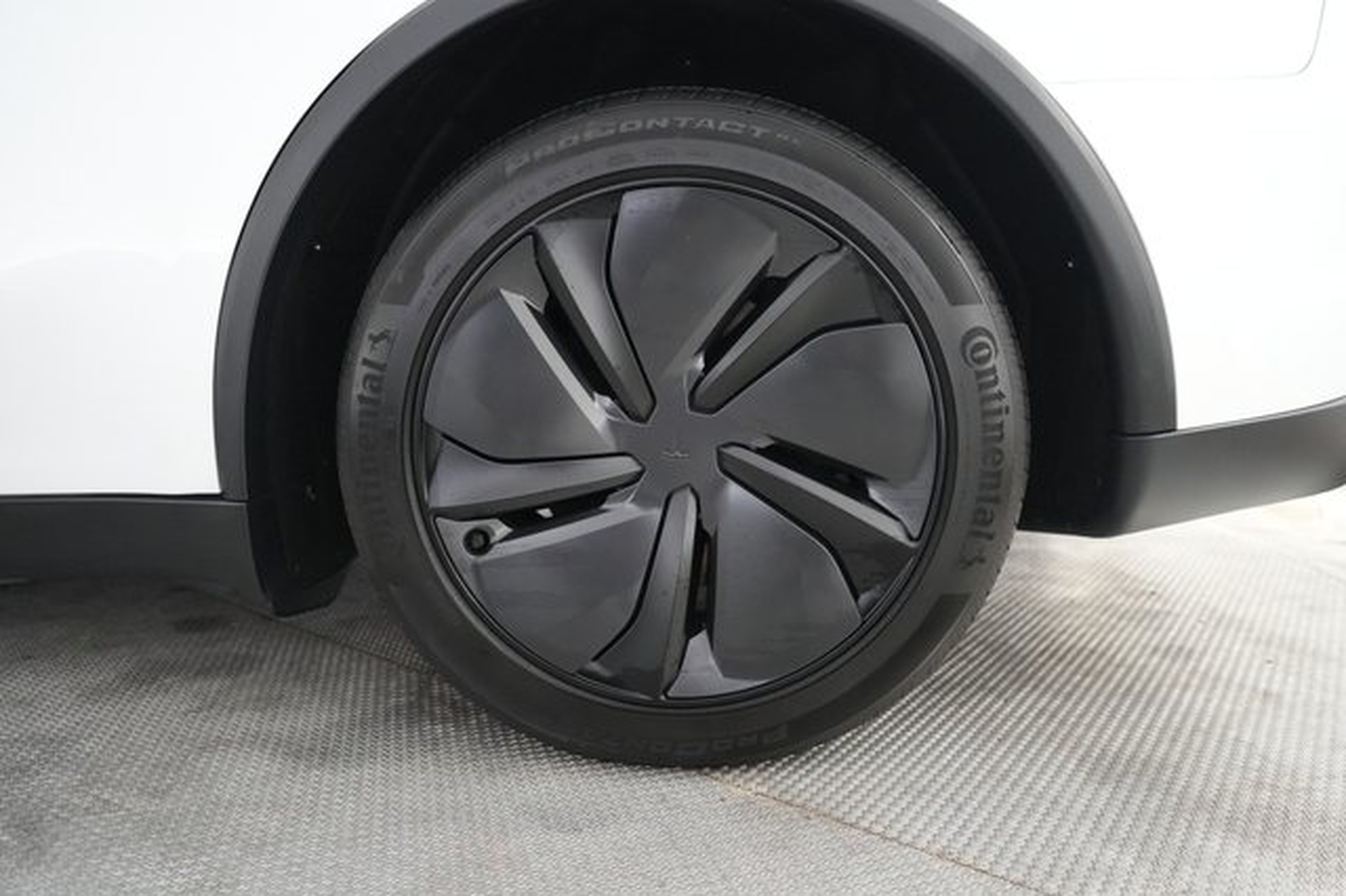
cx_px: 673
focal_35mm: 24
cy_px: 448
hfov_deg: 73.8
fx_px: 897
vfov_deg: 53.1
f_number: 2.8
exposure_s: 1/160
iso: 6400
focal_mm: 24
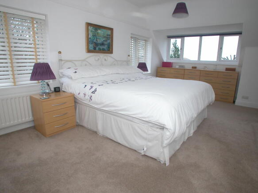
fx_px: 209
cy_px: 96
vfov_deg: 49.7
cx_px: 129
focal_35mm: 28
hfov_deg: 63.5
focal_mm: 7.1
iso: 100
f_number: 2.8
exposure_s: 1/30
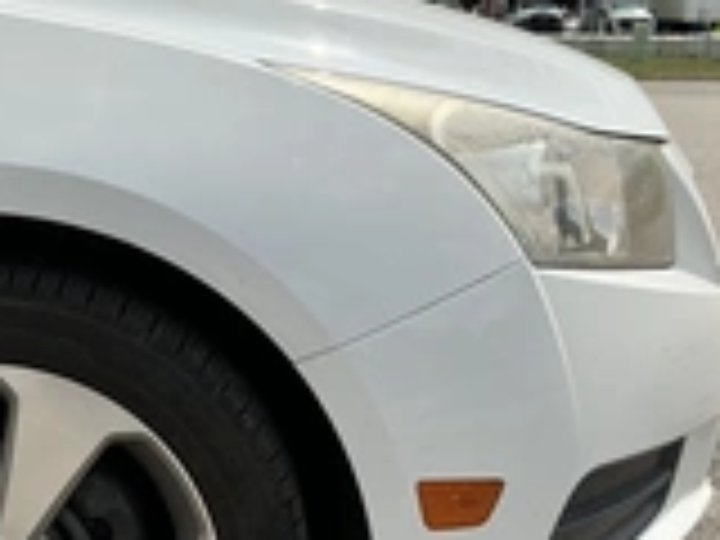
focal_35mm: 70
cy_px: 436
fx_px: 1456
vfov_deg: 20.8
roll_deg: +0.5
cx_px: 166
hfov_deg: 27.3
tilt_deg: -13.4
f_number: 1.8
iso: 25
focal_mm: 3
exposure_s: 1/2959
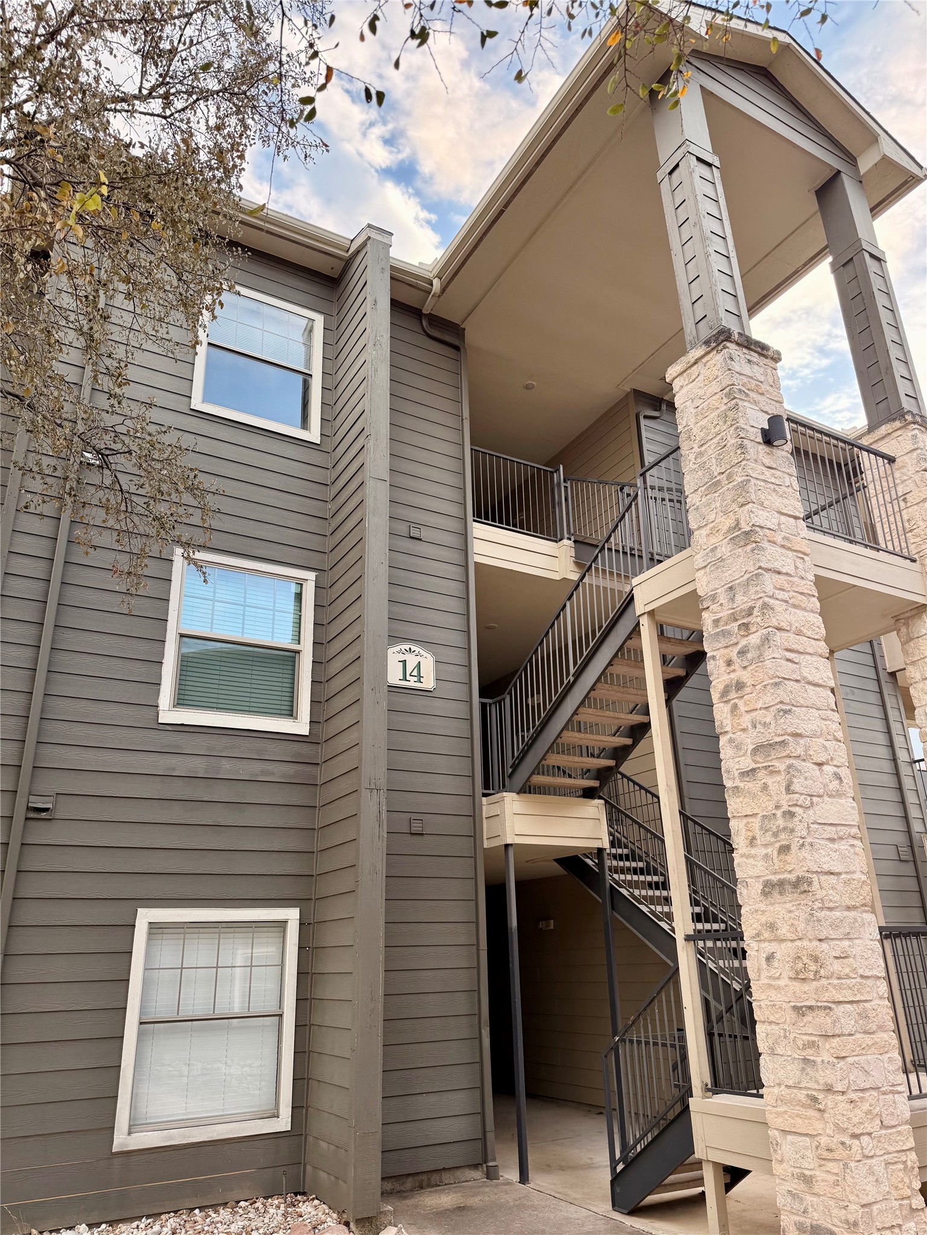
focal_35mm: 24
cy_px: 618
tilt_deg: +20.8
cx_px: 464
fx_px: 857
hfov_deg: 56.8
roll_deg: +1.8
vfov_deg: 71.6
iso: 100
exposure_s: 1/255
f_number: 1.78
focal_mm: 6.76
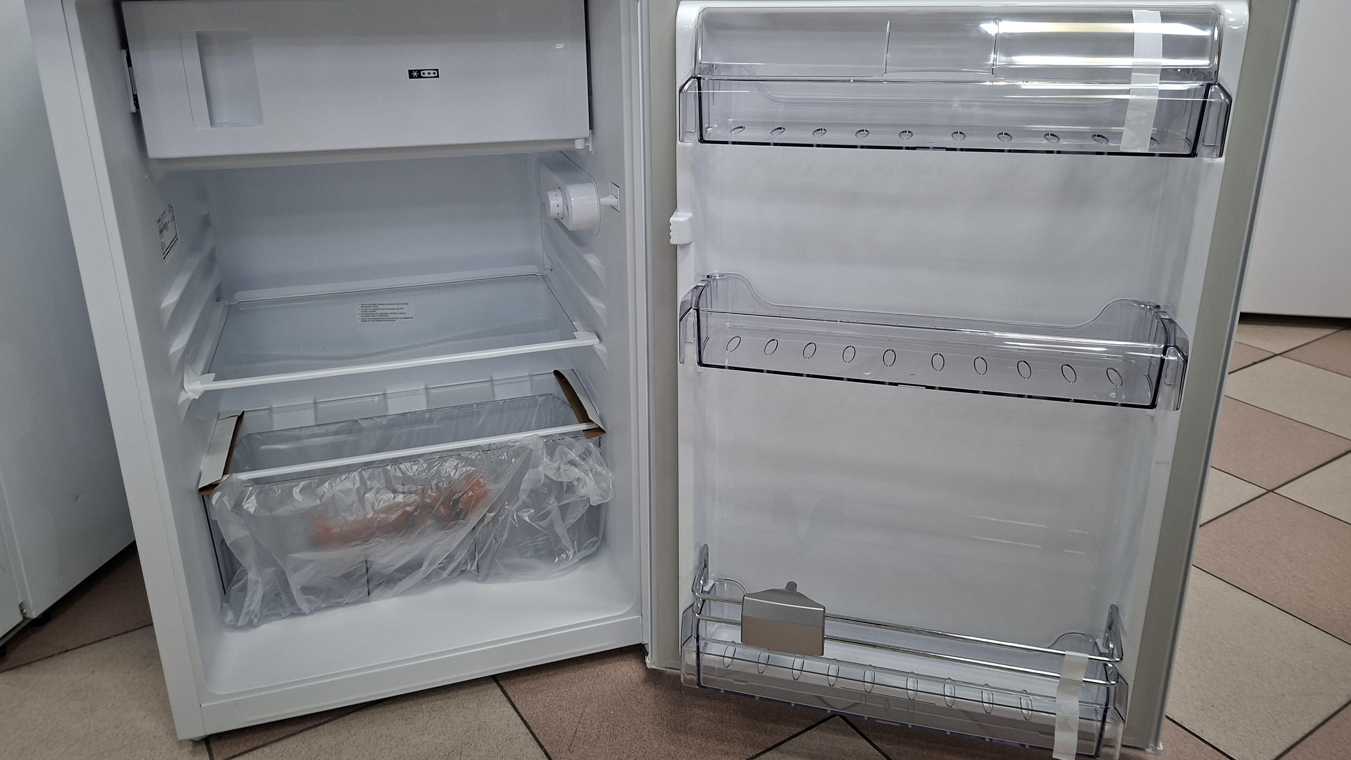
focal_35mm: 26
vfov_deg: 44.2
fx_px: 931
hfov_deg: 71.9
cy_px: 308
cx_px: 668
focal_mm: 5.54
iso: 200
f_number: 1.8
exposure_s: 1/50
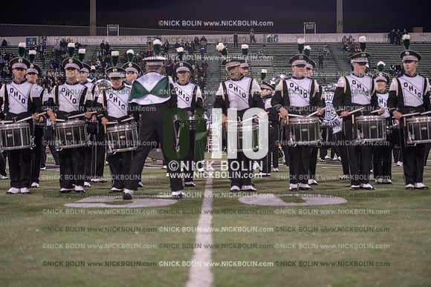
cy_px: 144
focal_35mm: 70
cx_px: 216
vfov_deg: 19.5
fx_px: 838
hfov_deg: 28.8
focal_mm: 70
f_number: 3.2
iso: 5000
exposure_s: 1/1250
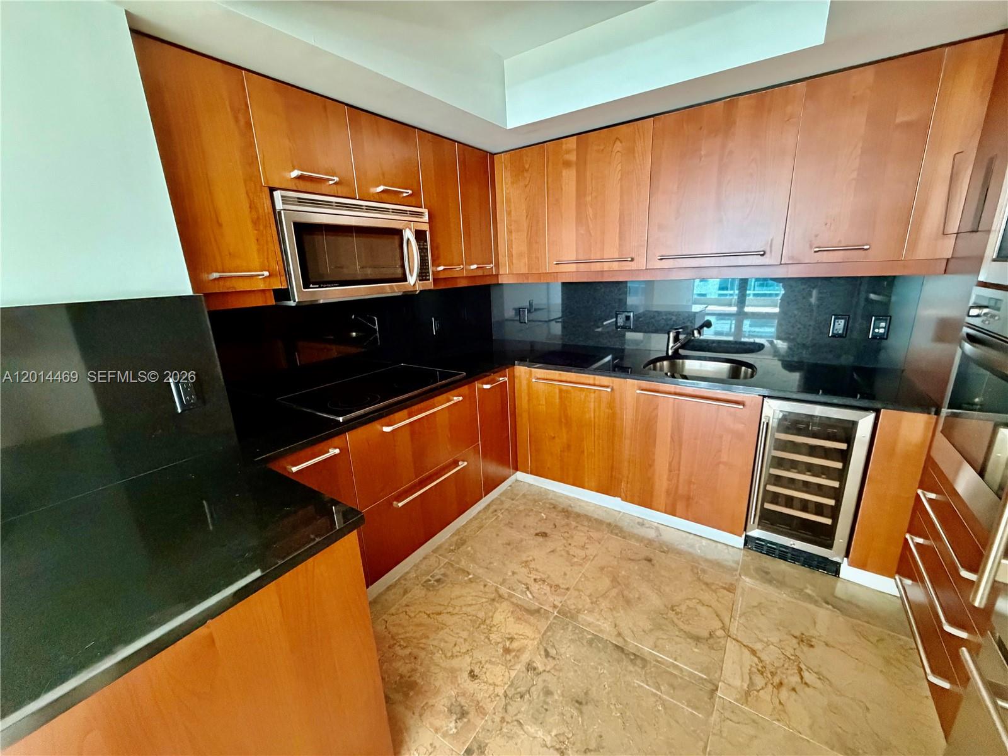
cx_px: 504
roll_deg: +3.1
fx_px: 408
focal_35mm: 14
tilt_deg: -14.2
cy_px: 378
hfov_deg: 102.1
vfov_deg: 85.7
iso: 800
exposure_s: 1/60
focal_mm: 2.22
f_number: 2.2
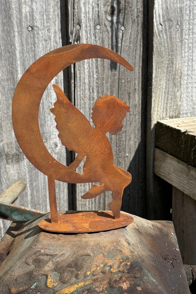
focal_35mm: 50
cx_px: 91
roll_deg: +1.2
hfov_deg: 27.0
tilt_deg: -15.9
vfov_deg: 39.6
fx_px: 408
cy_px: 147
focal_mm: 6.76
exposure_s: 1/2513
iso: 64
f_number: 1.78
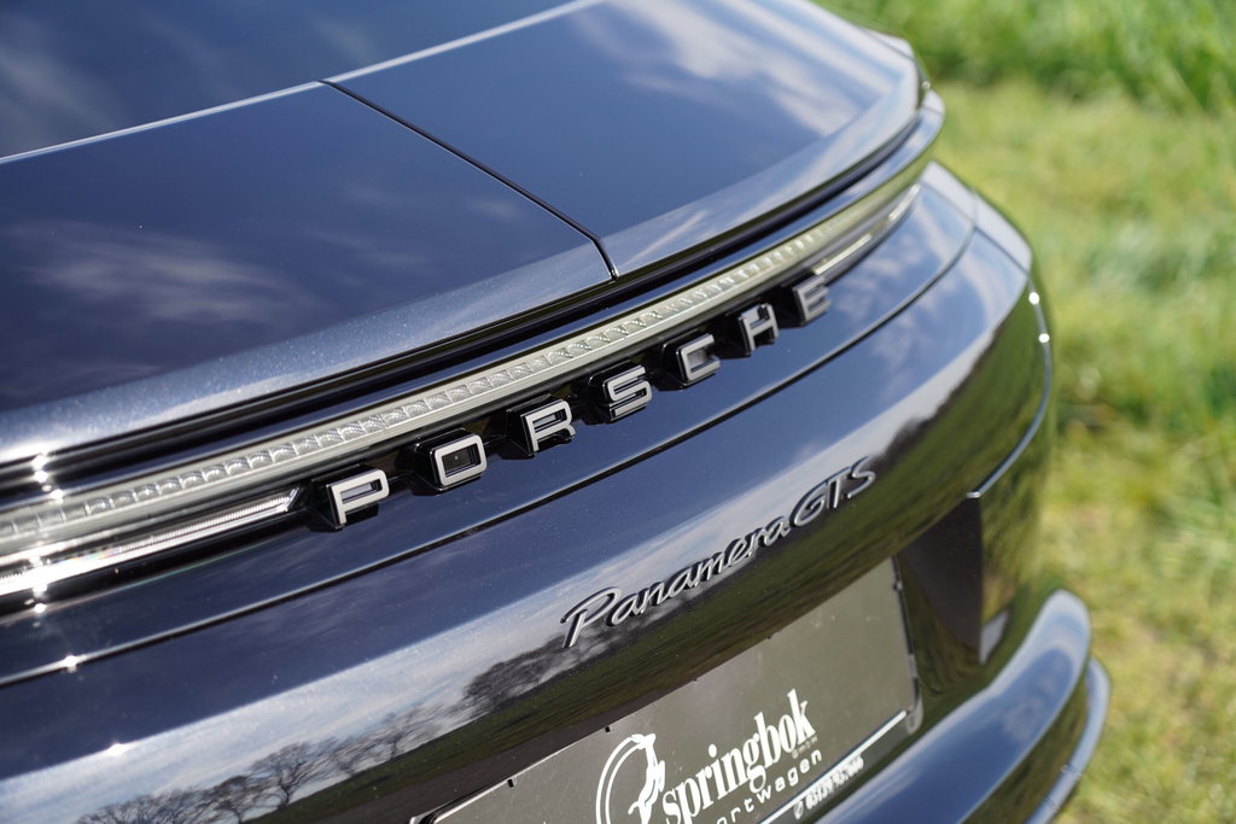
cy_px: 412
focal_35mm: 92
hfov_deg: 22.1
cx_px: 618
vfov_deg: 14.9
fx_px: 3159
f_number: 4
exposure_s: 1/250
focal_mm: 92
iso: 100
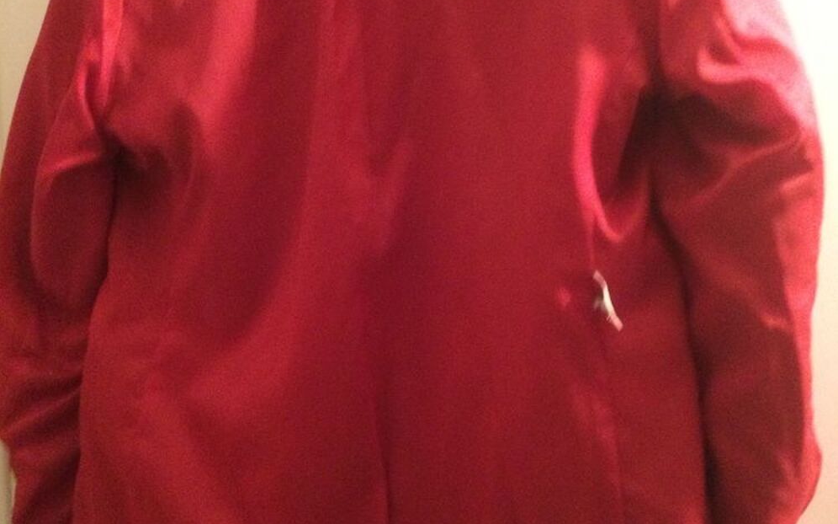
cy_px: 230
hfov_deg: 45.3
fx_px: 1005
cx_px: 420
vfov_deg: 29.2
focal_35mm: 44
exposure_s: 1/17
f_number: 2.4
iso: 500
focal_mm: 3.3
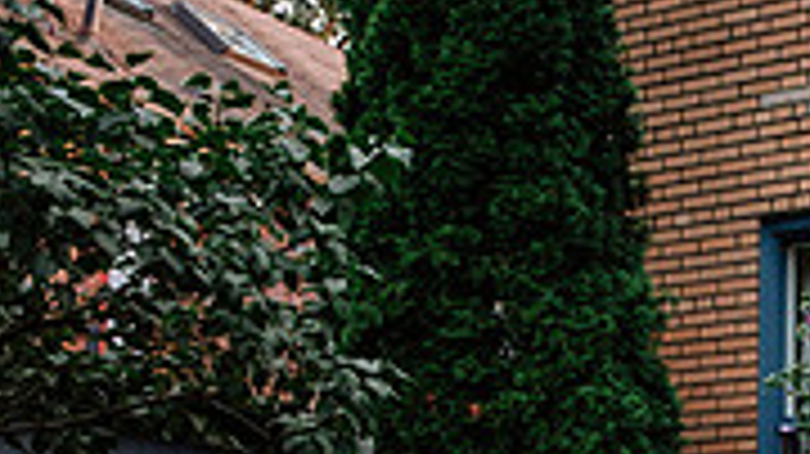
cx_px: 1080
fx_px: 1739
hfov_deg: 23.0
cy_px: 672
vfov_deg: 14.0
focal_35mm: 81
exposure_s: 1/250
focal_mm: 16
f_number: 4
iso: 800
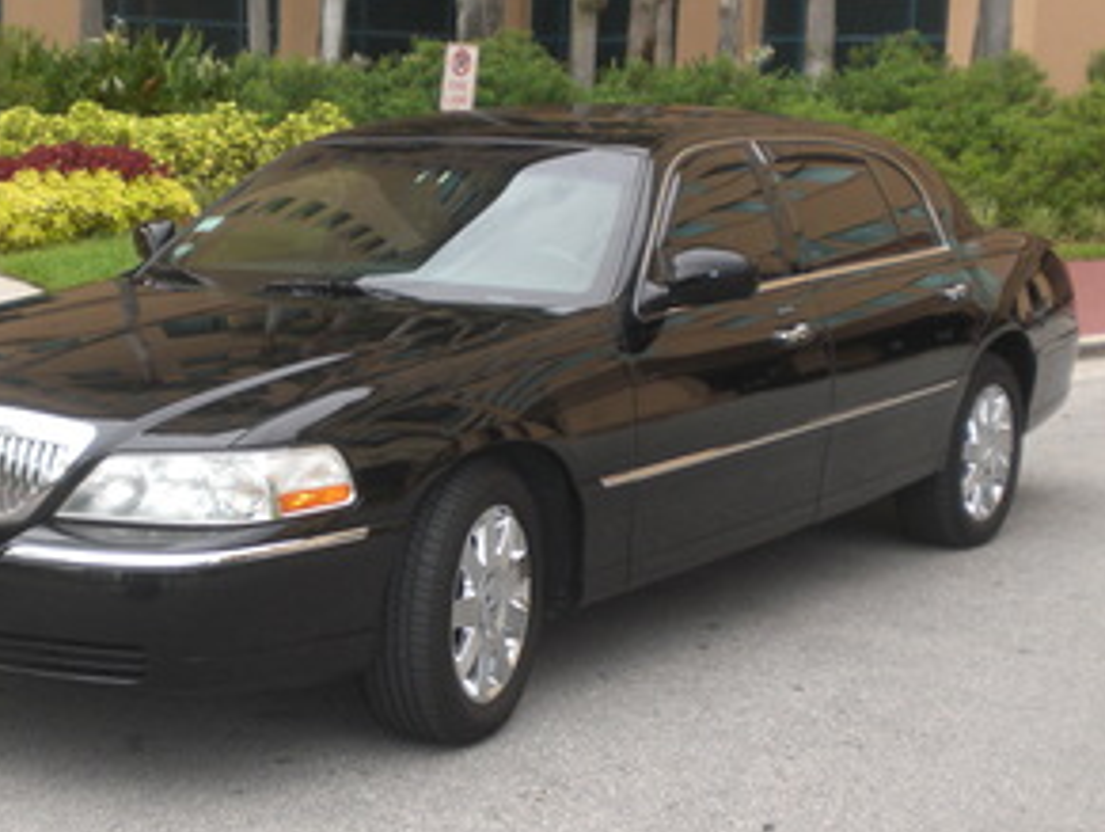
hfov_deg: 27.6
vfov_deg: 21.1
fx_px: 2237
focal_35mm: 70
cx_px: 380
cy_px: 437
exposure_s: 1/80
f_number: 3.6
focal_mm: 8.44
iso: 100
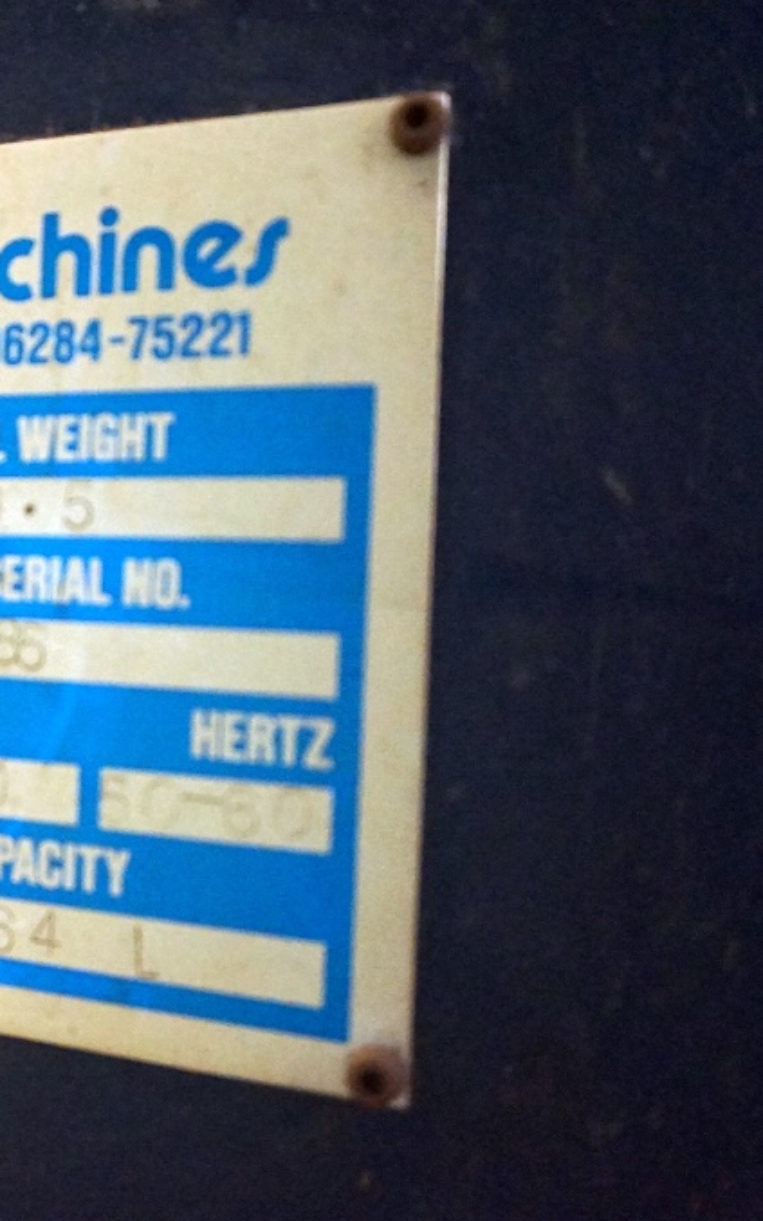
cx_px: 43
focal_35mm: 37
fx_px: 1231
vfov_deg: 52.8
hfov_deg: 32.3
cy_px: 609
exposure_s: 1/25
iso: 3200
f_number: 3.5
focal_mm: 16
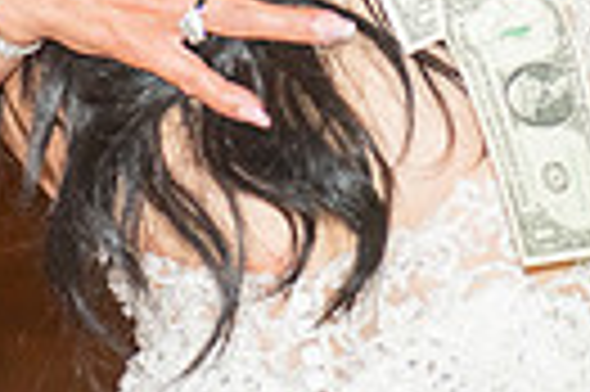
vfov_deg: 4.4
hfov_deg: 6.6
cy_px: -318
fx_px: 5091
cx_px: 194
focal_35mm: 311
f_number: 2.8
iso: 1250
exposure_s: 1/125
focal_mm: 70
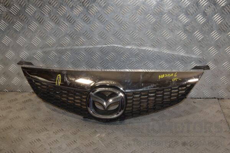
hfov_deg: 43.6
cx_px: 115
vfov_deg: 29.9
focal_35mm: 45
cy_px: 76
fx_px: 287
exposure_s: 1/200
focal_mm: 30
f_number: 14
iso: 800
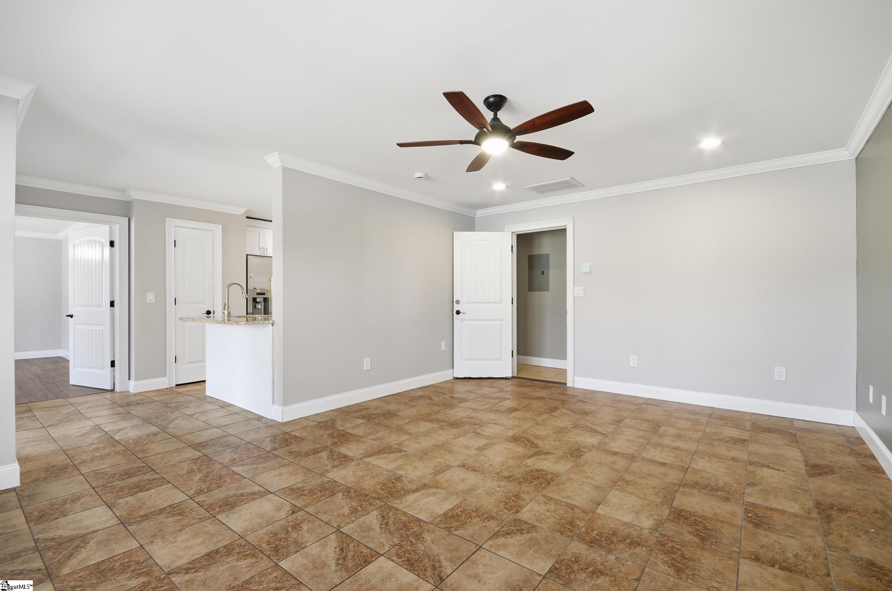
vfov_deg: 77.1
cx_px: 446
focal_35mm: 15
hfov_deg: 100.5
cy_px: 296
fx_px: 371
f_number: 9
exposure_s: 1/8
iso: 250
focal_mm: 10
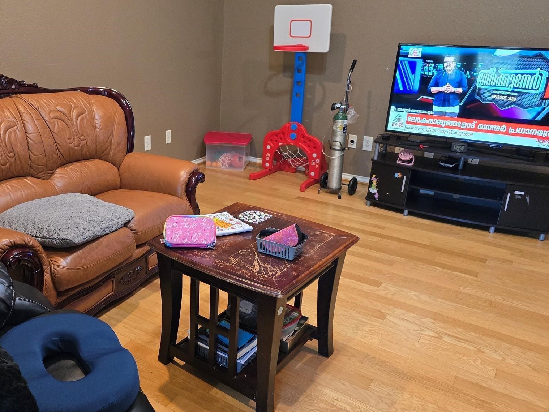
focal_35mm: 31
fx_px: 492
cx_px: 200
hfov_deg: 57.5
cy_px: 213
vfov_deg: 45.5
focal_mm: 6.3
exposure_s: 1/120
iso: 800
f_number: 1.7
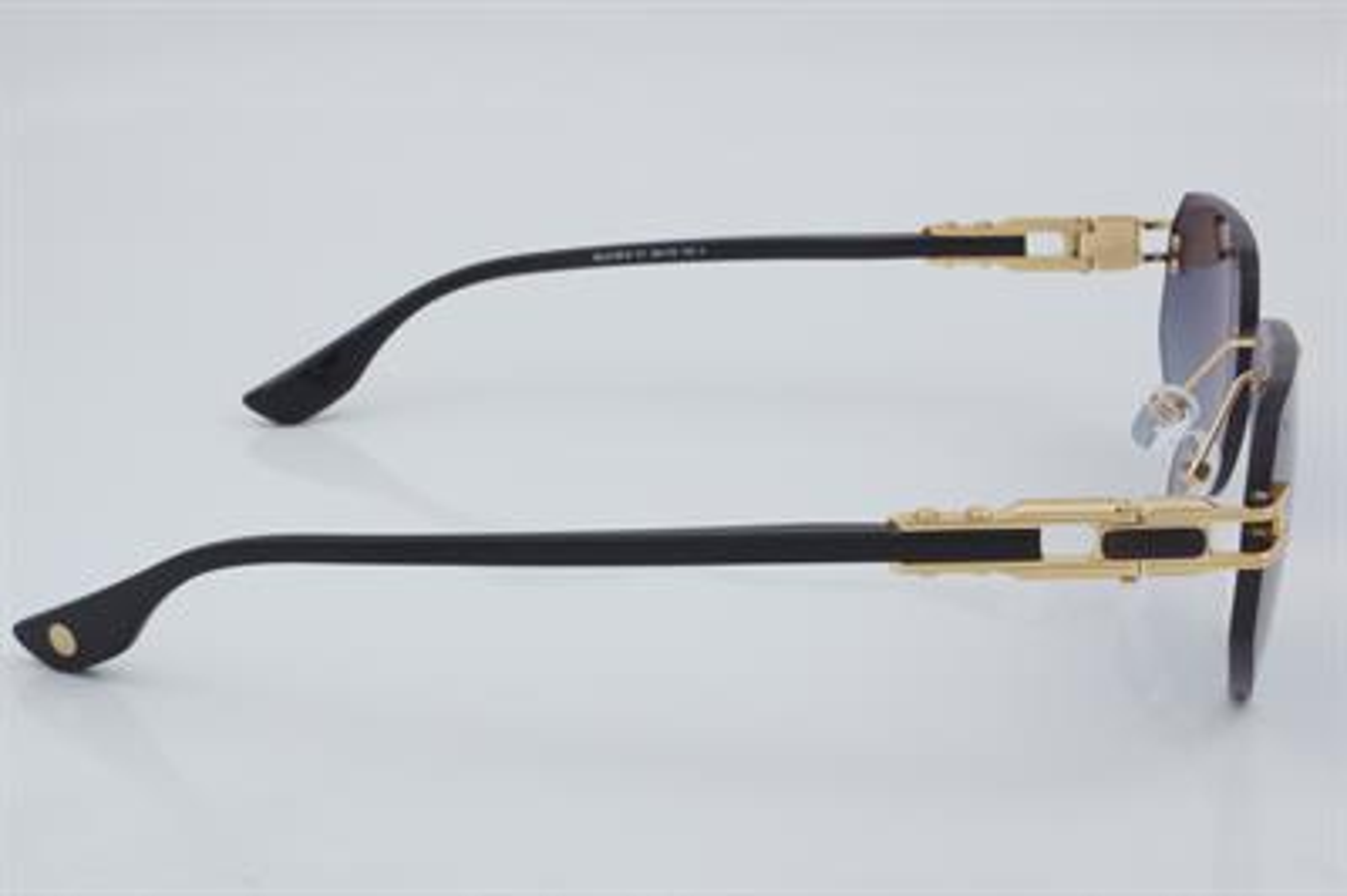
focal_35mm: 68
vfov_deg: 20.1
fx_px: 2523
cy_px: 448
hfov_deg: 29.9
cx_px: 674
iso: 100
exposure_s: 1/4
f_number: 32
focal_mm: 45
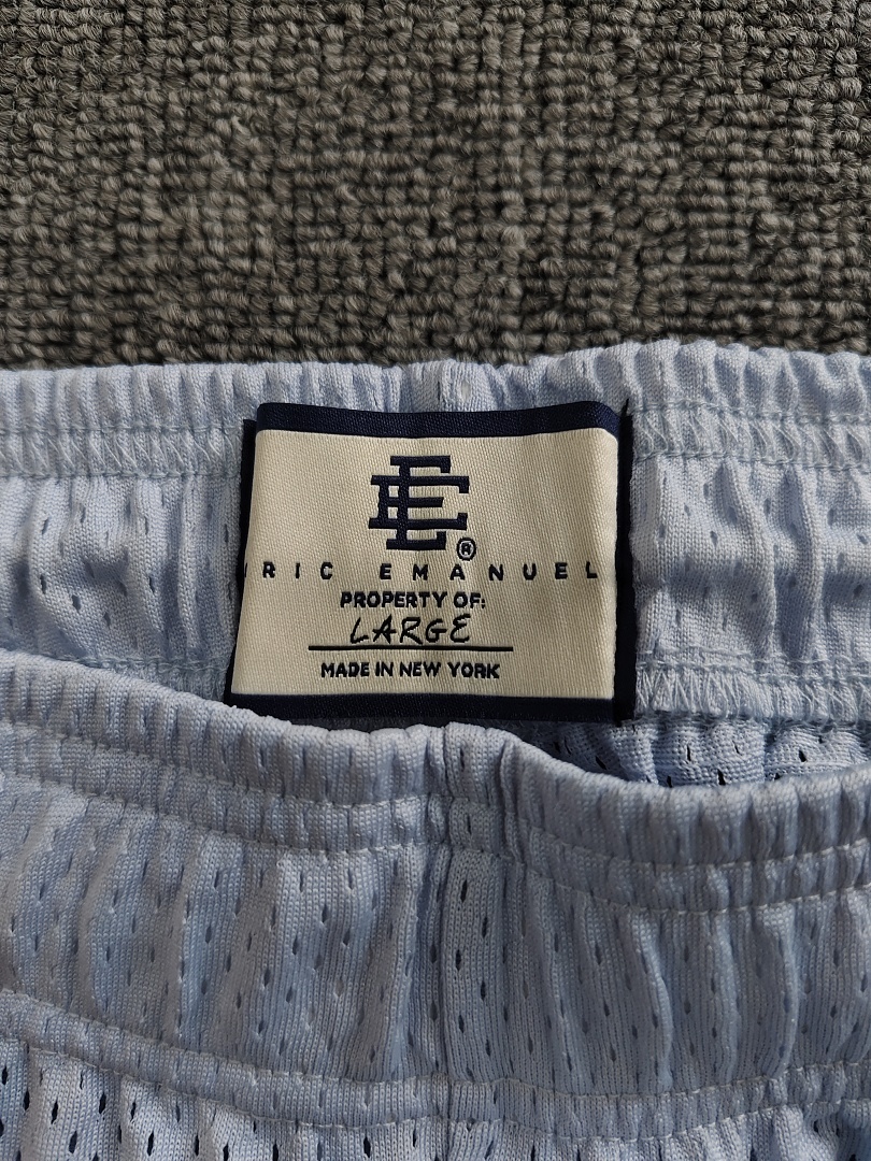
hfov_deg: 56.8
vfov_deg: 71.6
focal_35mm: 24
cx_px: 436
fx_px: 805
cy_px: 580
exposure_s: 1/100
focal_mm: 5.56
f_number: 1.88
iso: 403
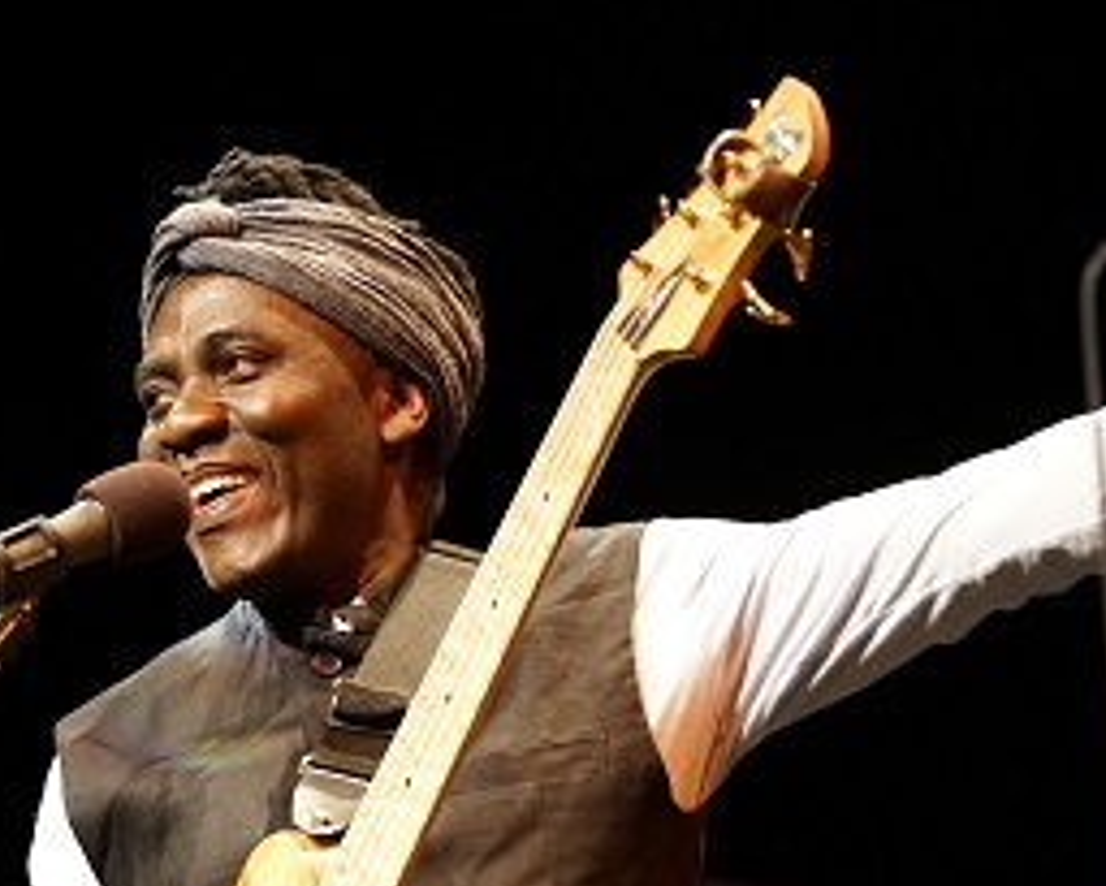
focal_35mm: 477
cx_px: 406
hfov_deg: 4.1
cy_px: 923
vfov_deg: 3.2
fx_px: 15620
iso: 3200
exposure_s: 1/60
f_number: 2.8
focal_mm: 200
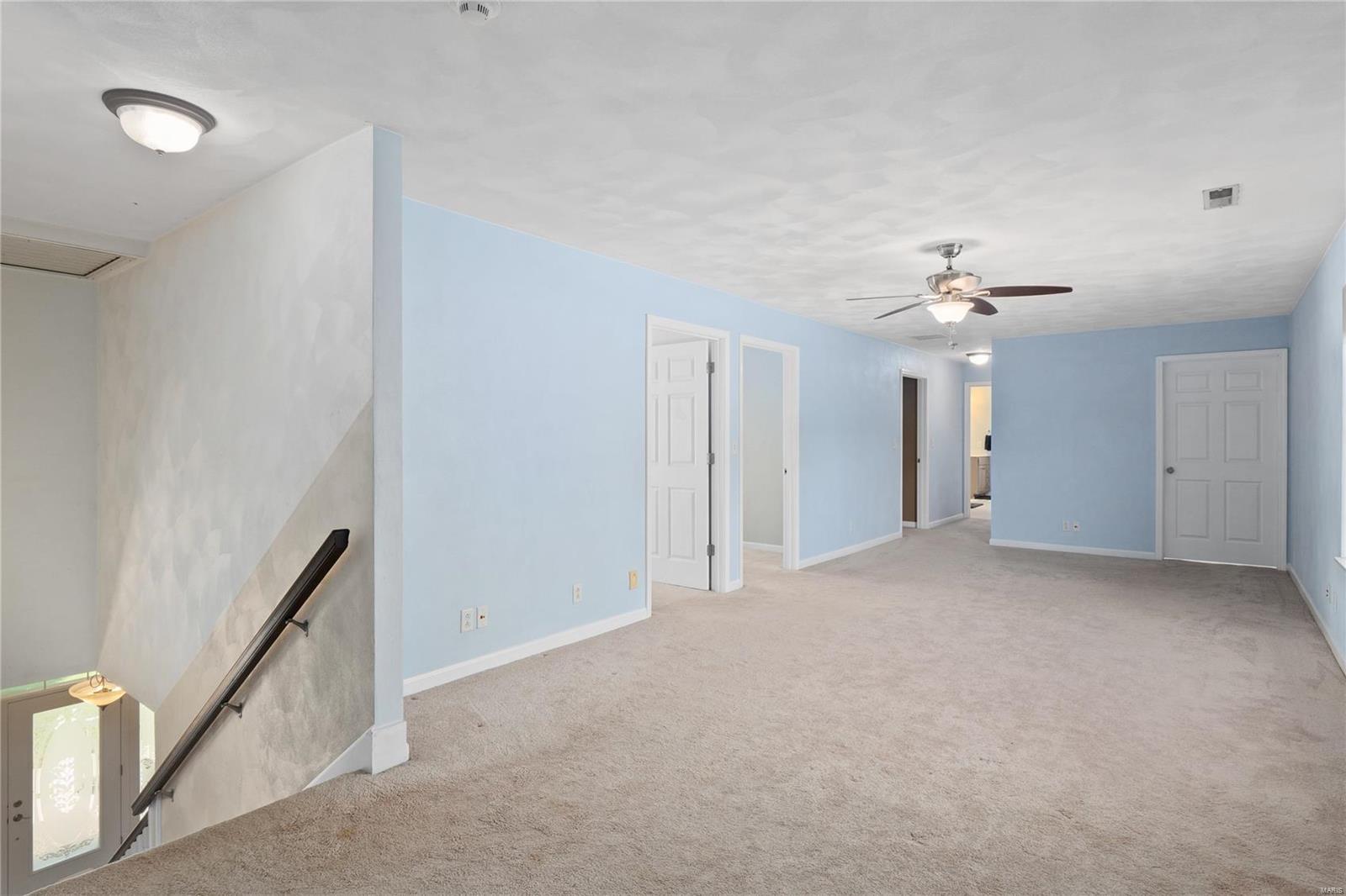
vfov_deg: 67.4
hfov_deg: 90.0
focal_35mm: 18
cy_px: 448
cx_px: 673
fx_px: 673
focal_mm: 9
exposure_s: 1/3
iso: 400
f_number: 8
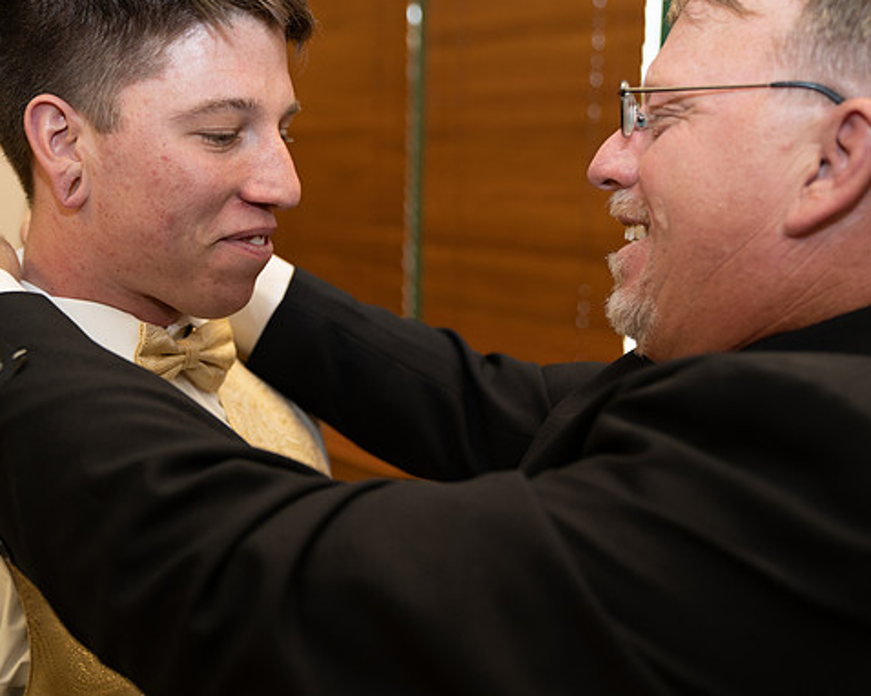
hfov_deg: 44.8
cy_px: 345
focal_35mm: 41
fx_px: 1056
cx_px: 405
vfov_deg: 36.5
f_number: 2.8
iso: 400
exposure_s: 1/200
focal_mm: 36
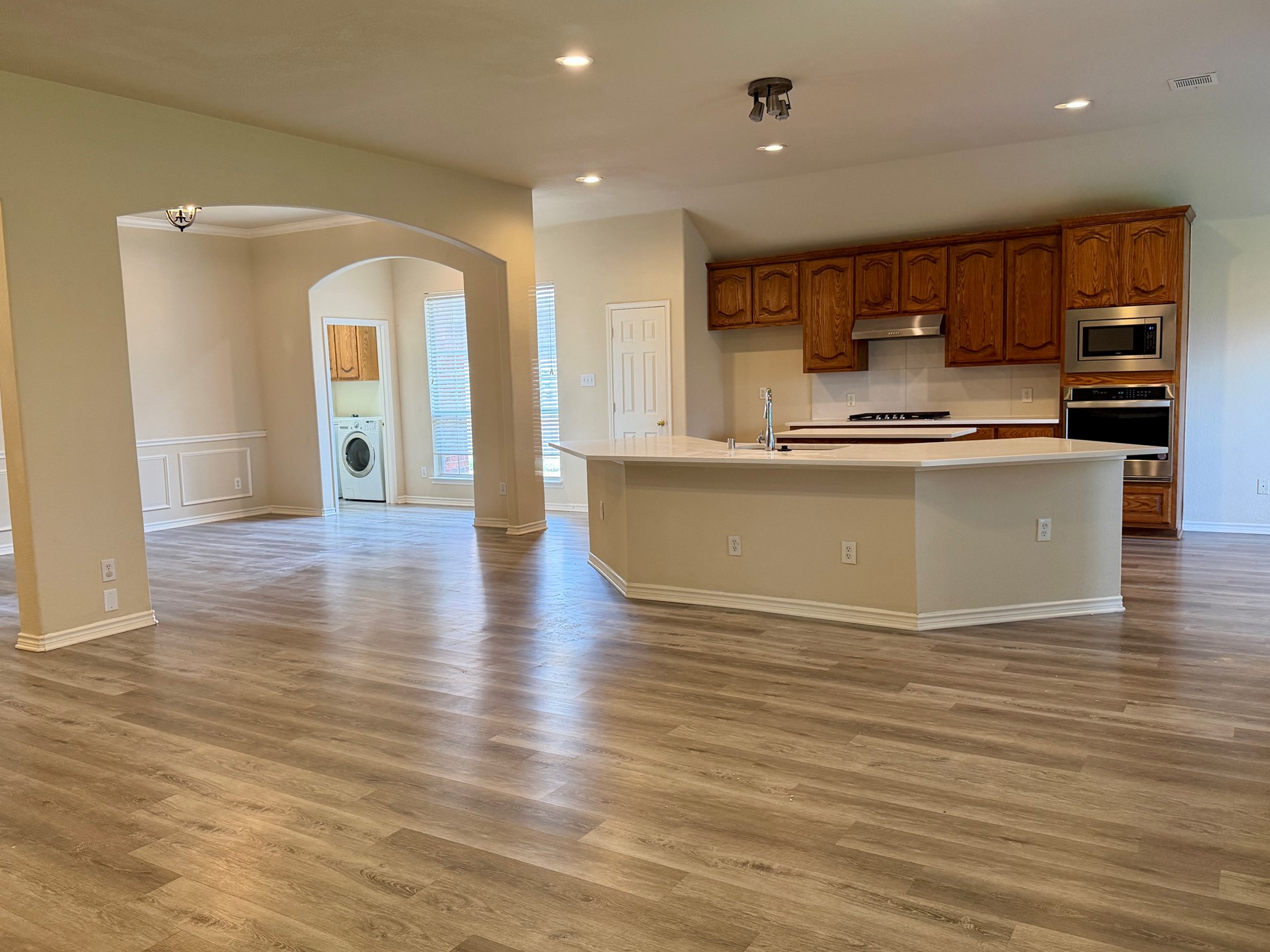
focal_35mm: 27
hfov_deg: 65.3
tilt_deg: -6.6
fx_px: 991
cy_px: 484
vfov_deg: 51.4
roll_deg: +2.1
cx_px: 611
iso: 250
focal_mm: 6.76
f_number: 1.78
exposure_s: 1/120
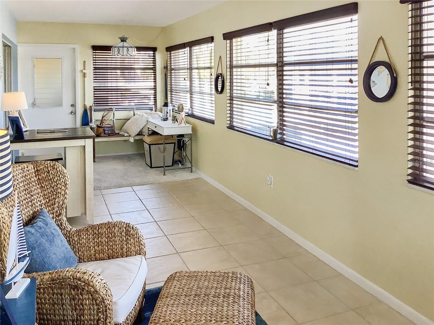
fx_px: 389
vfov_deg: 45.4
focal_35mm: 31
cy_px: 162
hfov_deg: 58.4
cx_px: 217
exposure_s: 1/120
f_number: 2.4
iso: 80
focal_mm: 3.3
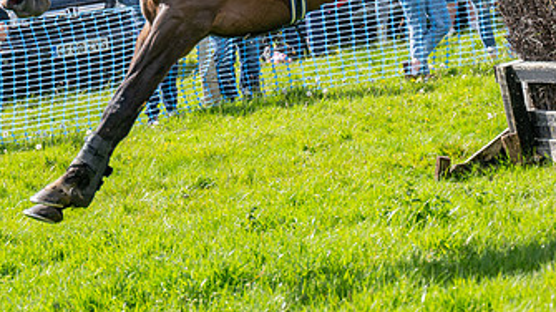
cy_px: 25
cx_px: 324
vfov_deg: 5.8
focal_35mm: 207
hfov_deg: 10.4
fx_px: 3050
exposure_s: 1/2500
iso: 400
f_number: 4
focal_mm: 98
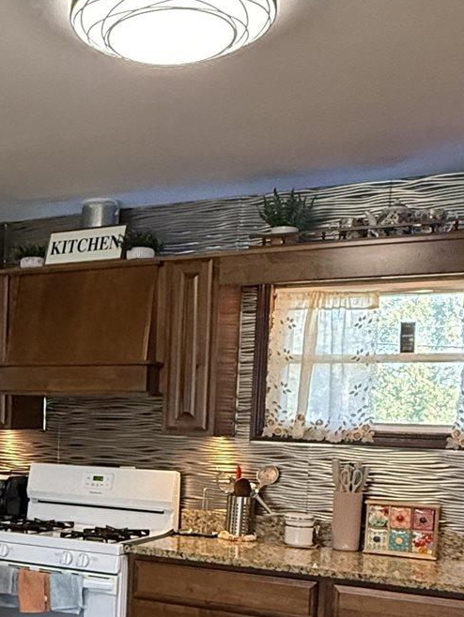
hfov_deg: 28.0
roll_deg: -2.0
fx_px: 875
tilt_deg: -3.3
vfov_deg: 37.8
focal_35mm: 49
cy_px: 471
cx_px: 2
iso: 500
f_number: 2.2
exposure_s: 1/120
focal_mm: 2.22
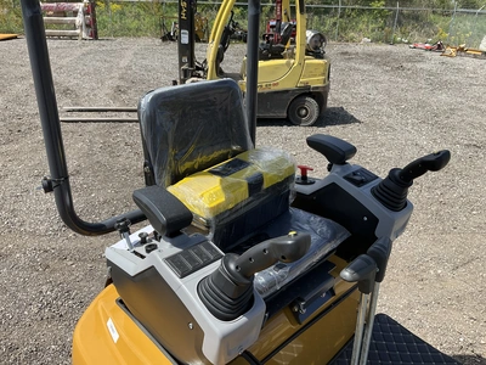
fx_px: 407
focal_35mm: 29
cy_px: 182
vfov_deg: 48.2
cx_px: 243
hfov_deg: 61.7
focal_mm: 3
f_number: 1.8
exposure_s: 1/1168
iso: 25
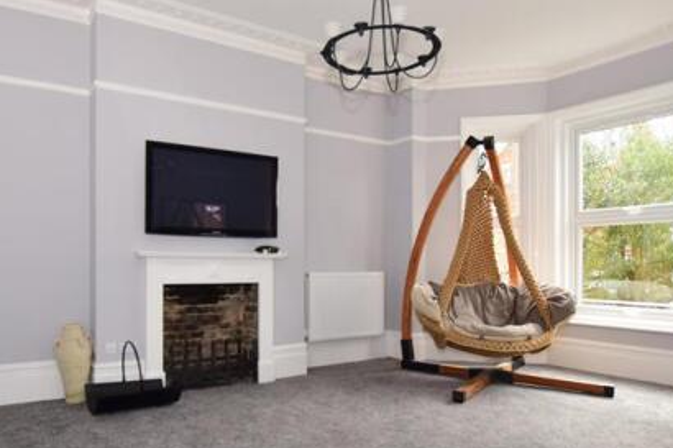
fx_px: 448
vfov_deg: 52.6
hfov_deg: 72.8
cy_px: 278
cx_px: 263
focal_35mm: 24
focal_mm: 10
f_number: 5.6
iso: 400
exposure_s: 1/100
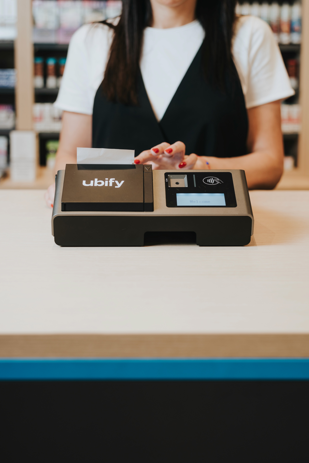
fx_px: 643
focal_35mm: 50
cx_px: 154
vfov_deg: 39.6
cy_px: 232
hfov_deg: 27.0
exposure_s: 1/200
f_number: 2.8
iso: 320
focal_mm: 50
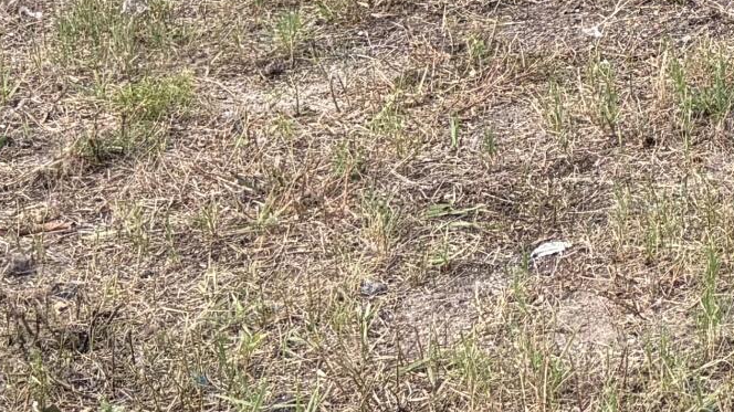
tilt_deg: -1.5
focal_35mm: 128
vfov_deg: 8.4
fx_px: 2490
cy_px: -678
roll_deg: +0.2
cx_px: 1170
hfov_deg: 15.2
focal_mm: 5.96
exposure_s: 1/535
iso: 64
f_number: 1.6
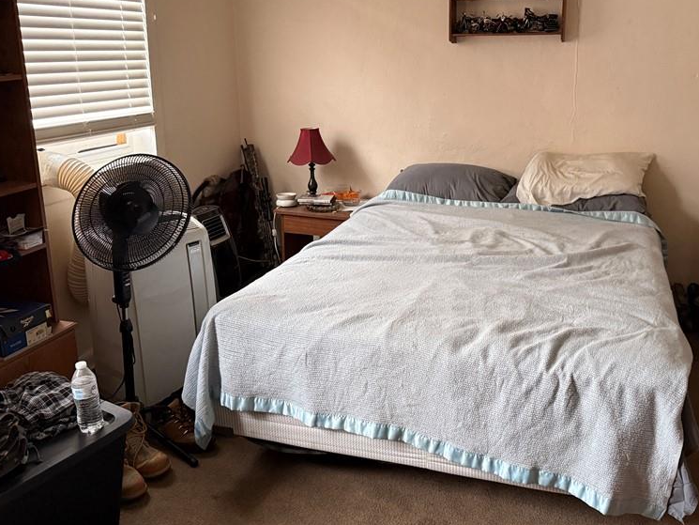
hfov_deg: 54.8
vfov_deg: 42.8
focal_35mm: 33
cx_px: 428
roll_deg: -0.9
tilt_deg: -13.2
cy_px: 212
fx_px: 666
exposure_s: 1/40
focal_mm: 6.76
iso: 640
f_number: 1.78
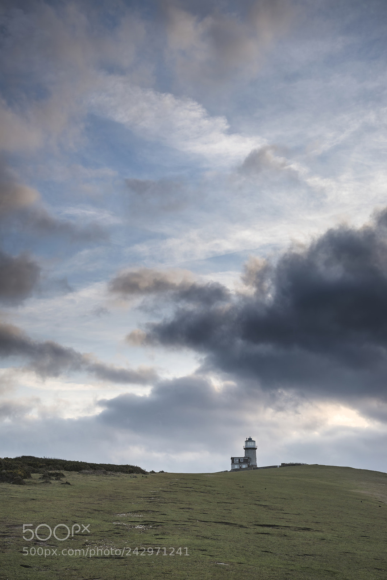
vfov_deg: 38.2
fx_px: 838
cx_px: 194
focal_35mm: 52
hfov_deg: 26.0
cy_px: 290
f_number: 11
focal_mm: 52
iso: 500
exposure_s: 1/100
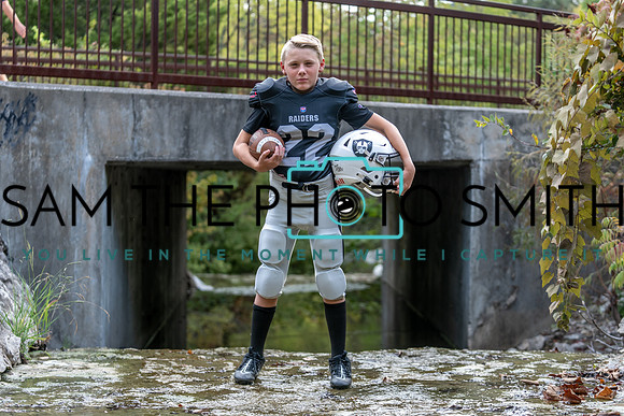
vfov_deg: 19.5
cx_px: 312
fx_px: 1214
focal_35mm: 70
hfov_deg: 28.8
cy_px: 208
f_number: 2.8
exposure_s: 1/320
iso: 250
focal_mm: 70
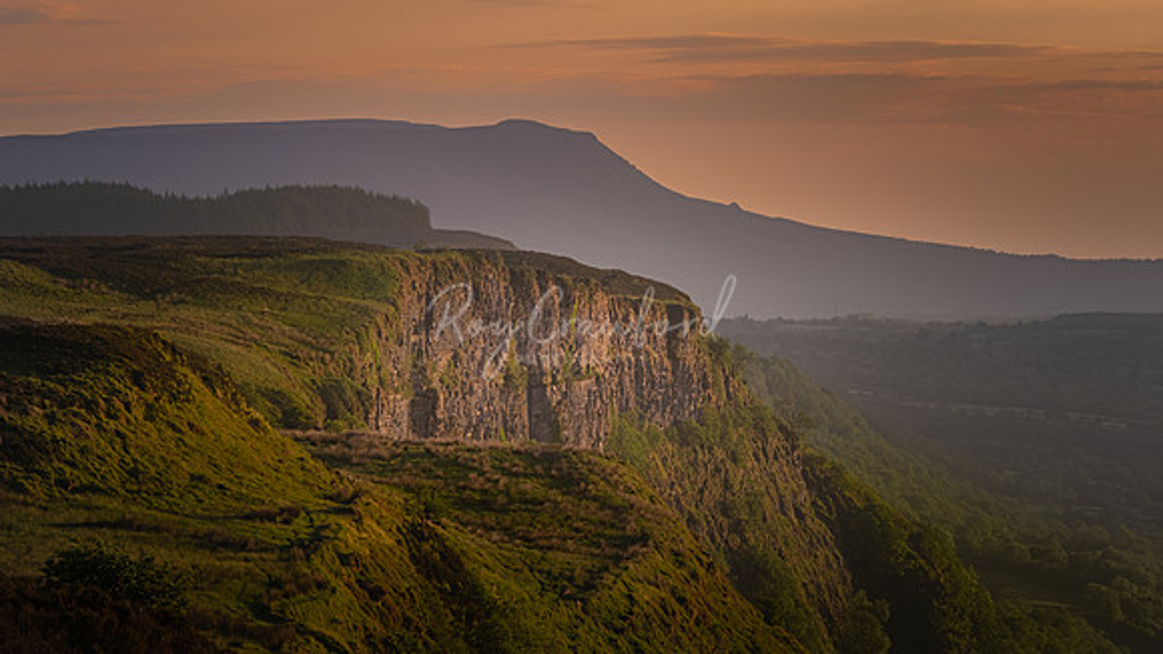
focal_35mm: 267
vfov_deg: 4.5
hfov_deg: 8.1
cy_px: 350
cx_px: 457
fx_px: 8230
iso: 160
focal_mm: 140
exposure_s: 1/10
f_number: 11
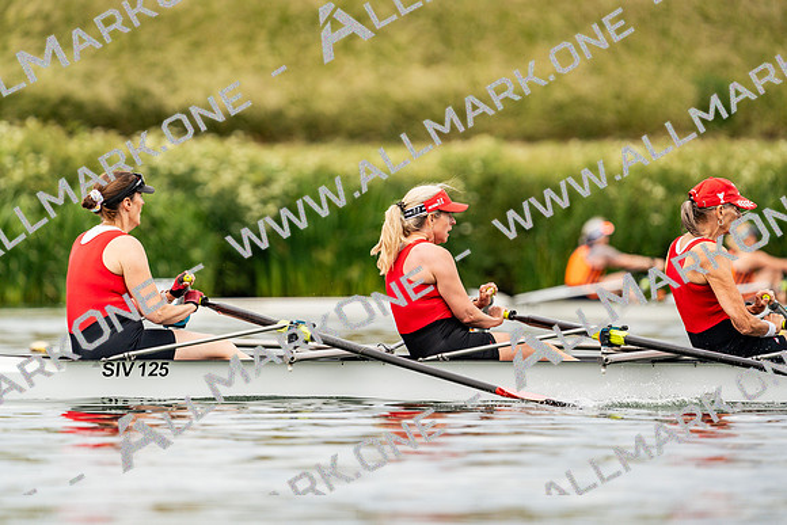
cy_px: 262
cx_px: 394
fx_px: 11698
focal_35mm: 535
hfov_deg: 3.9
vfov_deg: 2.6
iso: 320
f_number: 6.3
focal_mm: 535
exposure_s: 1/2000
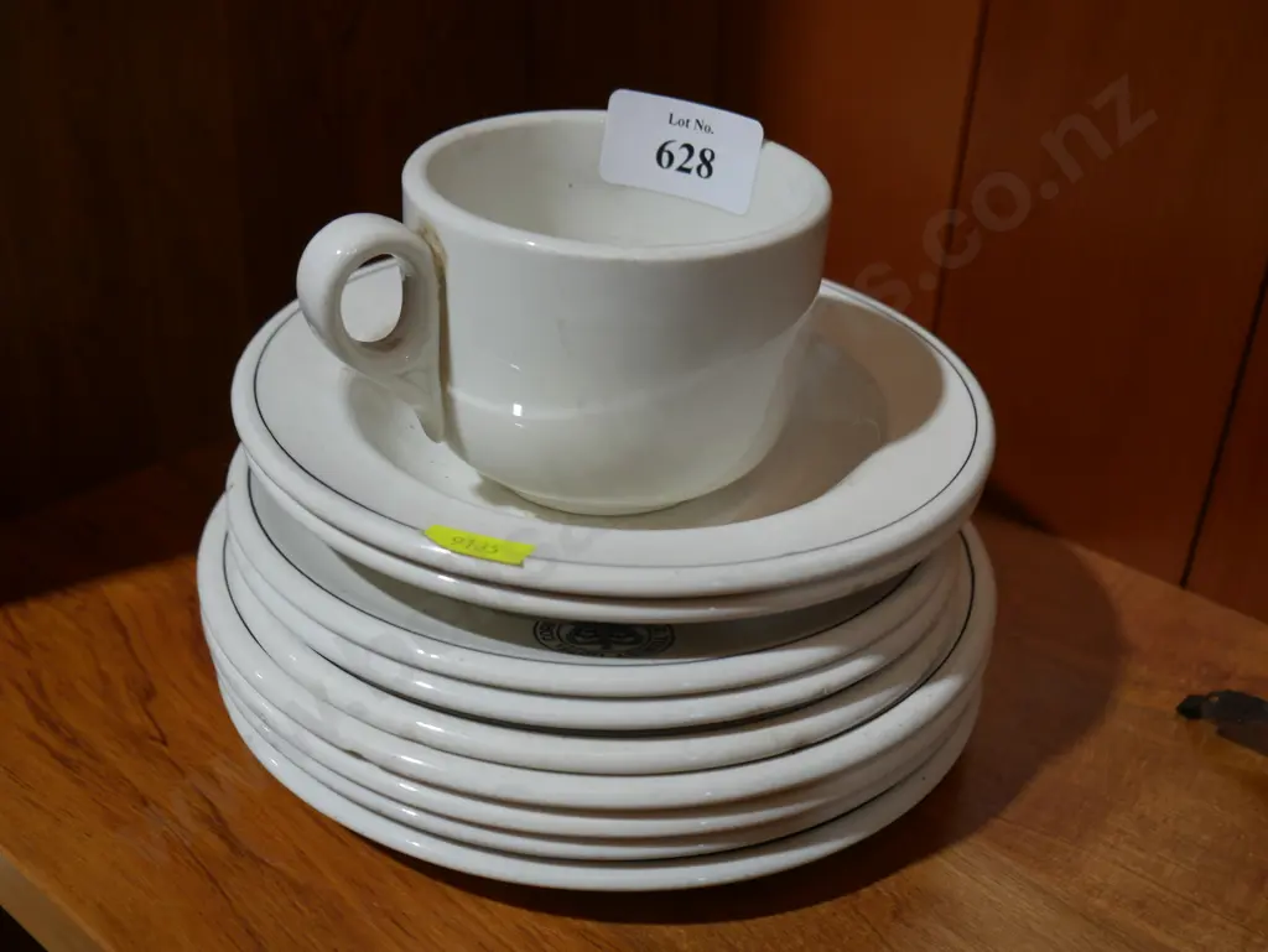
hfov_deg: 46.8
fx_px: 1466
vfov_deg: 36.0
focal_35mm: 40
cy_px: 476
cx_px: 634
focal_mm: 20
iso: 250
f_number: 4.5
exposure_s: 1/60
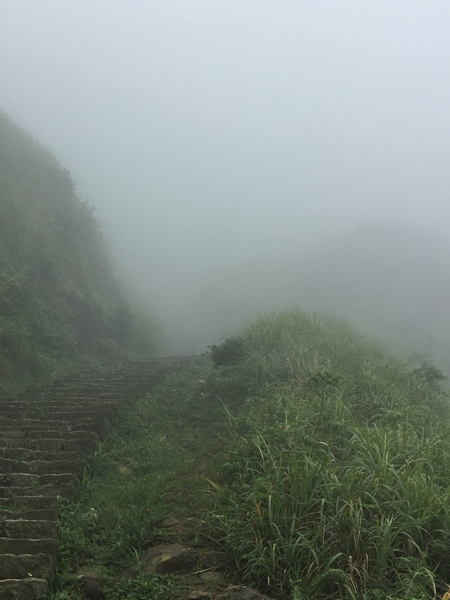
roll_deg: -2.3
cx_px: 151
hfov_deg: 30.0
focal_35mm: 48
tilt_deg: +19.5
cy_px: 284
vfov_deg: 39.6
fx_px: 832
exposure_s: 1/810
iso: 25
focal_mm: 4.15
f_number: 2.2
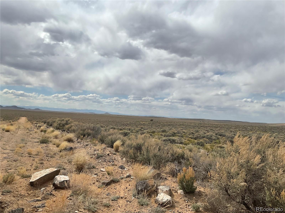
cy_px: 106
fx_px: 239
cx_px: 142
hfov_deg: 61.7
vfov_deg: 48.2
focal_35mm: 29
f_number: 1.8
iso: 16
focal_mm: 3
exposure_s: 1/4785
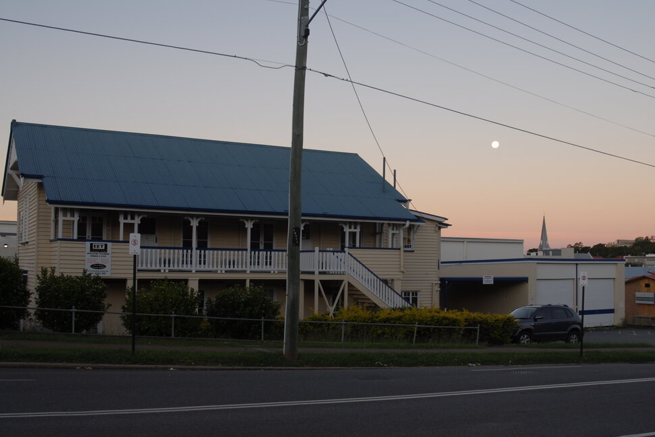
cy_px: 223
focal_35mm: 37
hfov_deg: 51.9
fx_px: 673
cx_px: 326
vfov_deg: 36.0
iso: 100
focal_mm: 24
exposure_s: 1/8
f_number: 11
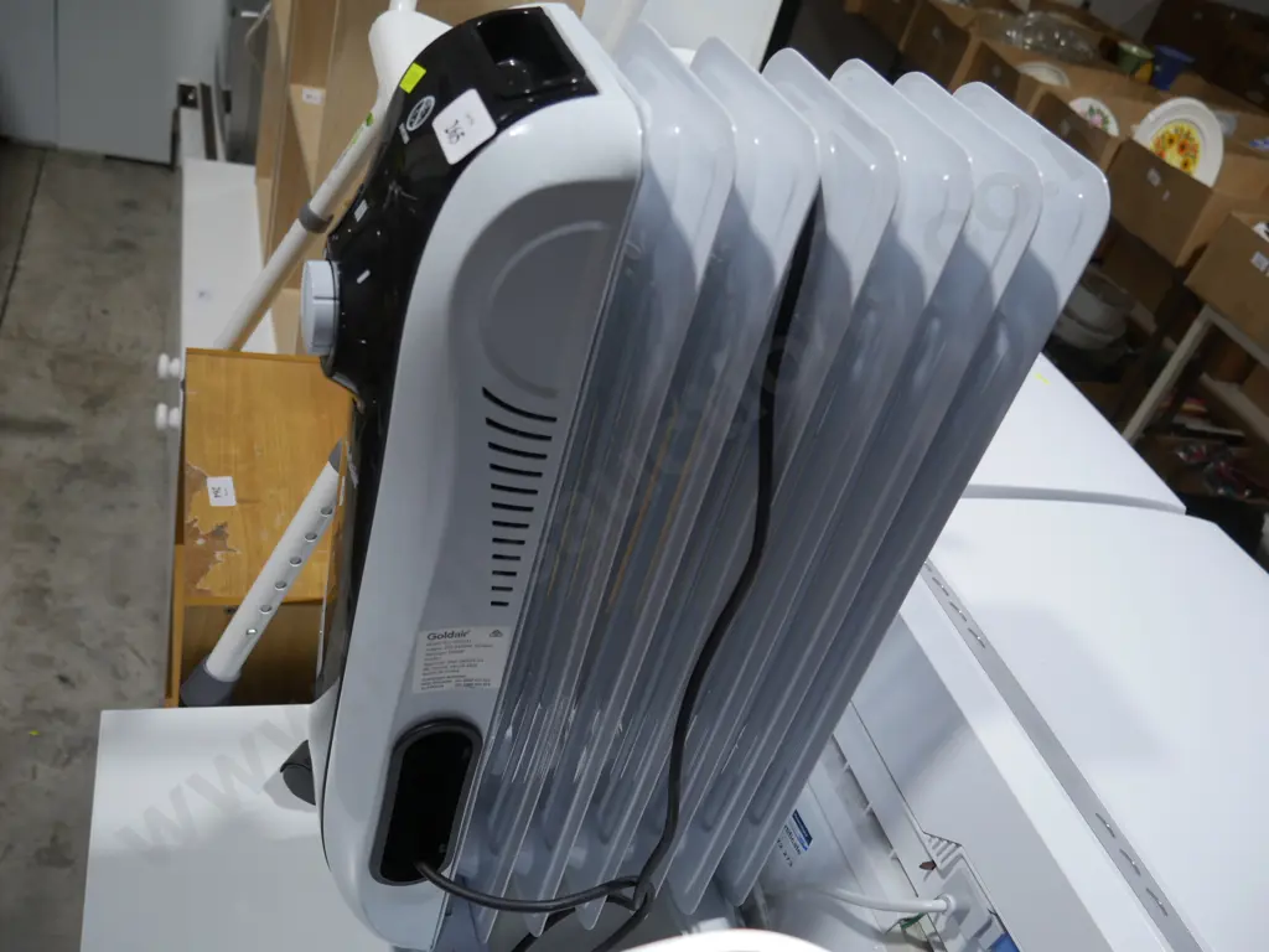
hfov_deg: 56.8
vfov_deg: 44.2
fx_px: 1173
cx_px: 634
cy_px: 476
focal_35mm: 32
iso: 200
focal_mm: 16
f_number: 3.6
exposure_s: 1/125
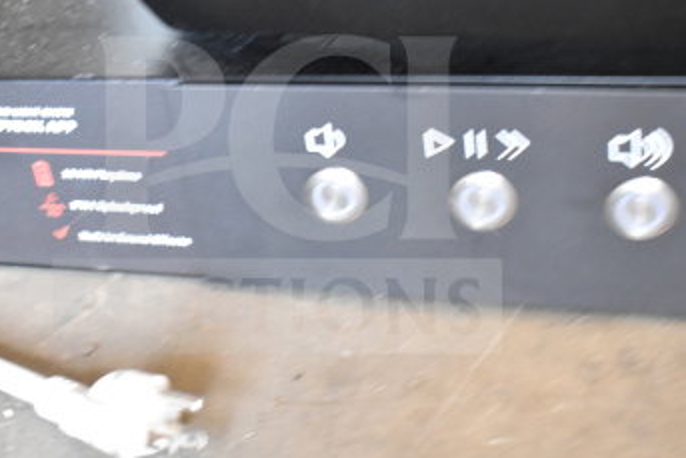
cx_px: 276
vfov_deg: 21.2
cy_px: 195
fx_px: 1220
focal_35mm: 64
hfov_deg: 31.3
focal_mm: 24
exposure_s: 1/40
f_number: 3.8
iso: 3200
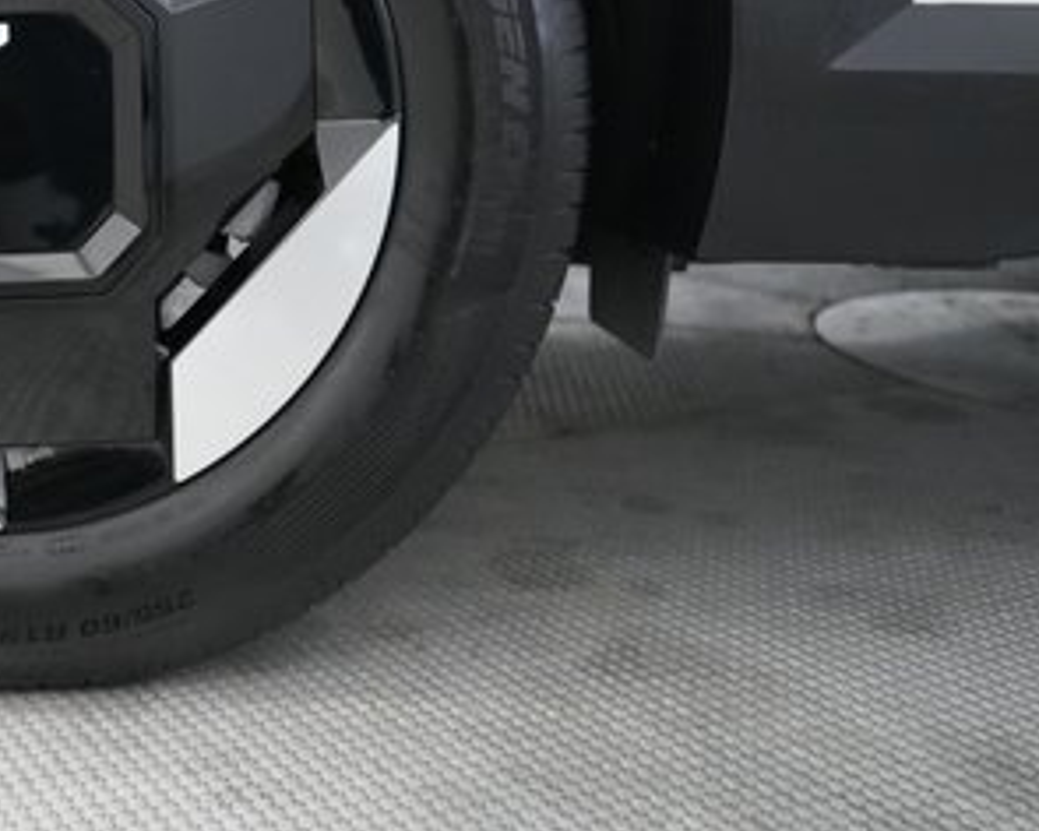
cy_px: 120
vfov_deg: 27.8
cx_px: -28
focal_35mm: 53
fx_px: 1630
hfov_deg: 32.2
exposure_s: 1/160
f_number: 2.8
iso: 5000
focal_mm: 26
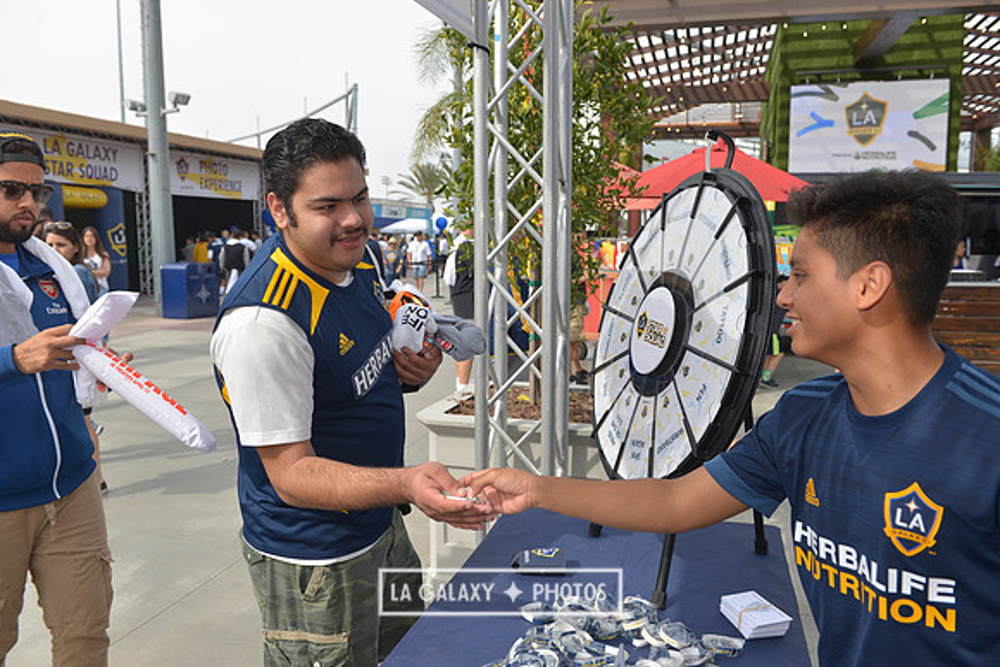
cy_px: 334
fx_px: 806
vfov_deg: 45.0
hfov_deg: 63.6
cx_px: 500
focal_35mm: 29
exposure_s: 1/800
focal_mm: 29
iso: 200
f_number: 5.6
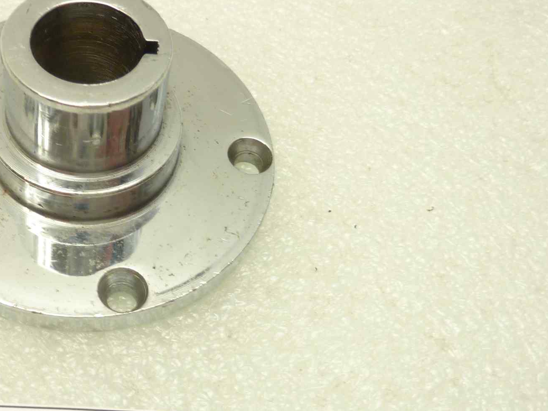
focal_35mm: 49
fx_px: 776
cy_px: 226
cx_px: 110
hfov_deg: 37.5
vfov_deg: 29.7
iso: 80
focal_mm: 4.1
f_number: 3.3
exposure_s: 1/15
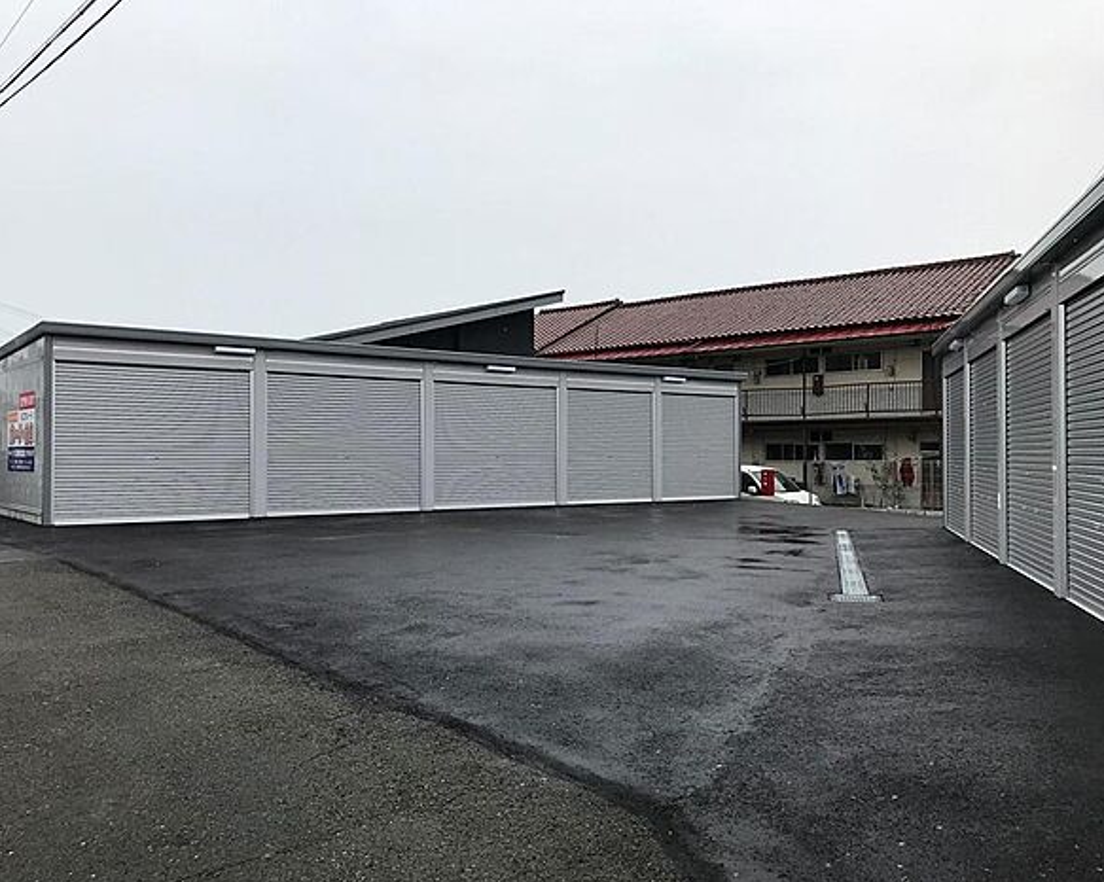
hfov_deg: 58.7
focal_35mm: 30
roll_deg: +0.7
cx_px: 511
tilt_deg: -0.7
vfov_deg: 48.5
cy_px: 450
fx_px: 980
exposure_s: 1/1996
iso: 20
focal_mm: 3.99
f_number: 1.8
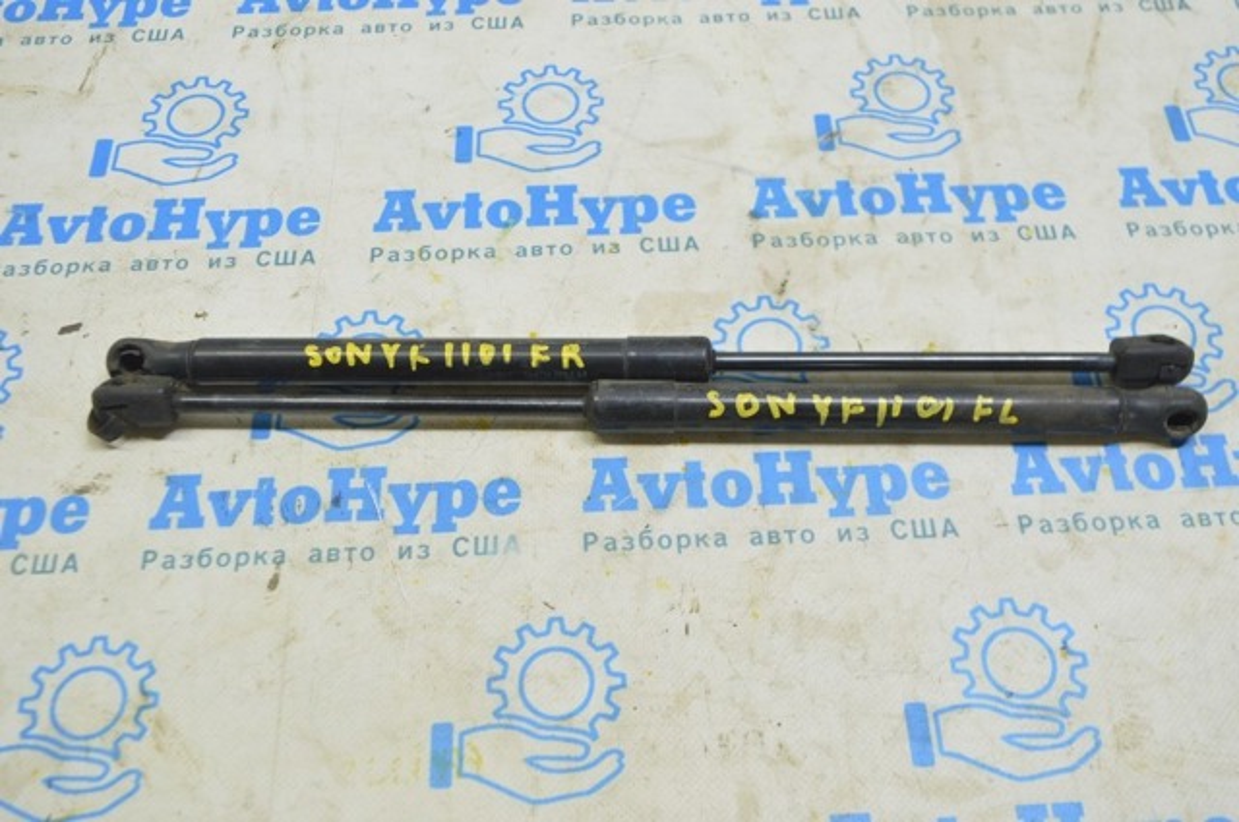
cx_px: 620
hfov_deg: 53.2
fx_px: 1237
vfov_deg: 36.8
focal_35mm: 36
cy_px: 411
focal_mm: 24
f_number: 5.6
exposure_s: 1/20
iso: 400
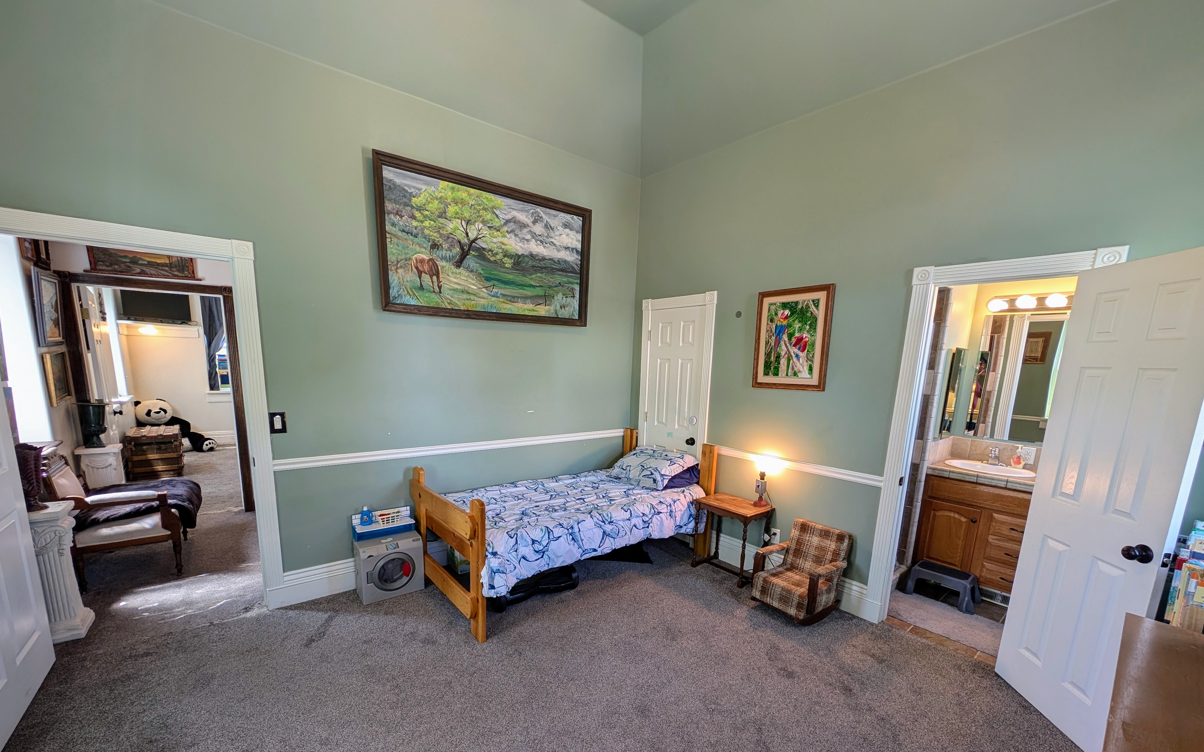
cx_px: 594
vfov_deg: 82.1
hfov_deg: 109.4
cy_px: 442
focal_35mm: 13
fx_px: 427
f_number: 1.95
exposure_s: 1/24
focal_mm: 2.23
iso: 40
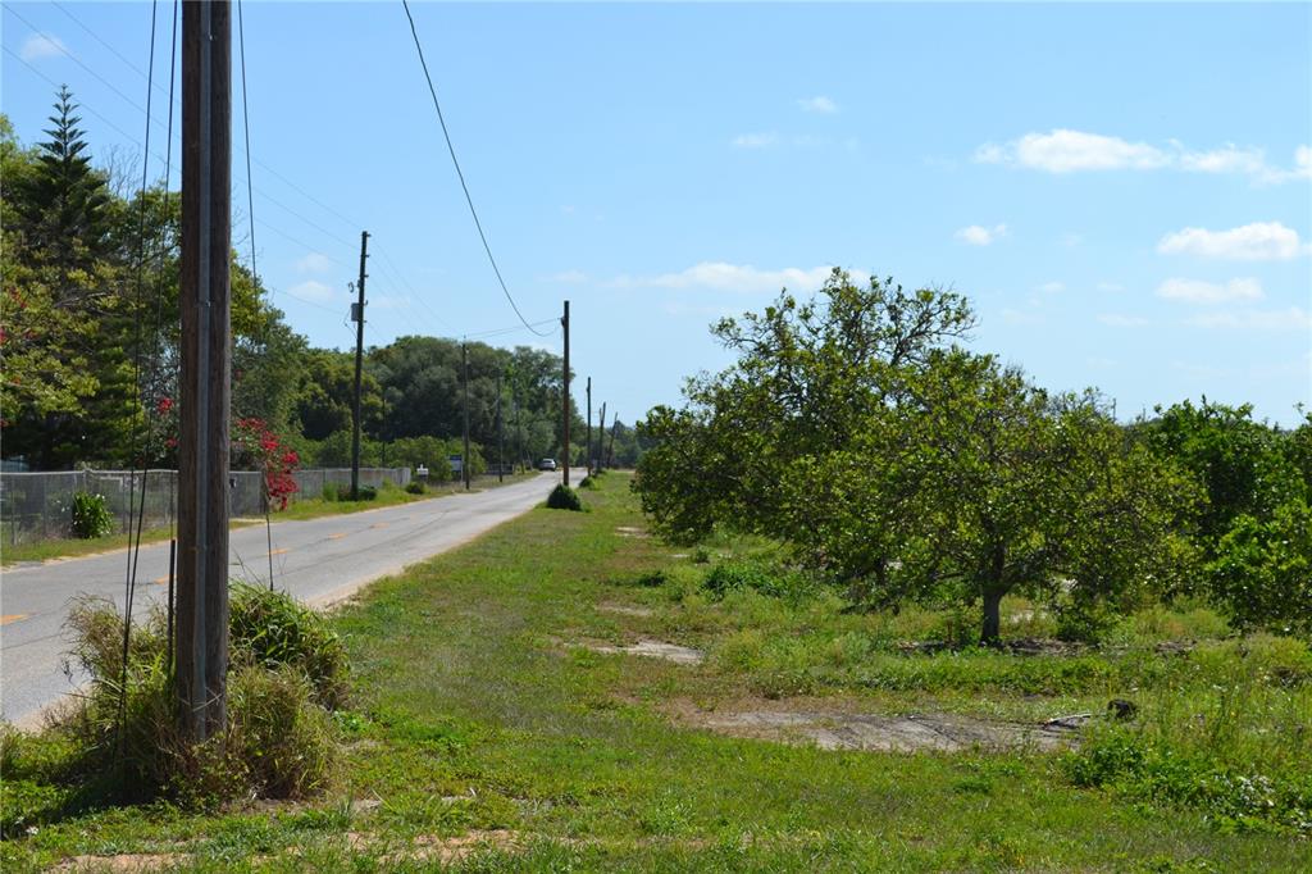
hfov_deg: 24.6
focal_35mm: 82
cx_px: 656
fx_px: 3006
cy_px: 437
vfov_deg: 16.5
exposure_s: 1/320
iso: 100
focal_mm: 55
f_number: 9
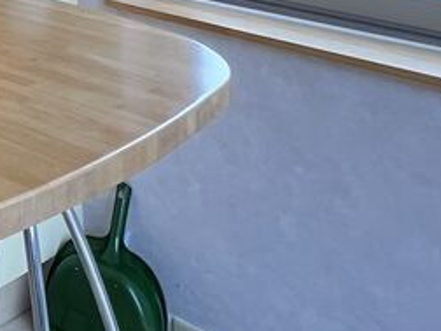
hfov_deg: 22.7
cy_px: -235
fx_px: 790
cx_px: -289
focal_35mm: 62
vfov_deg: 19.1
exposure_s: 1/99
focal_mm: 1.57
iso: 160
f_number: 1.8
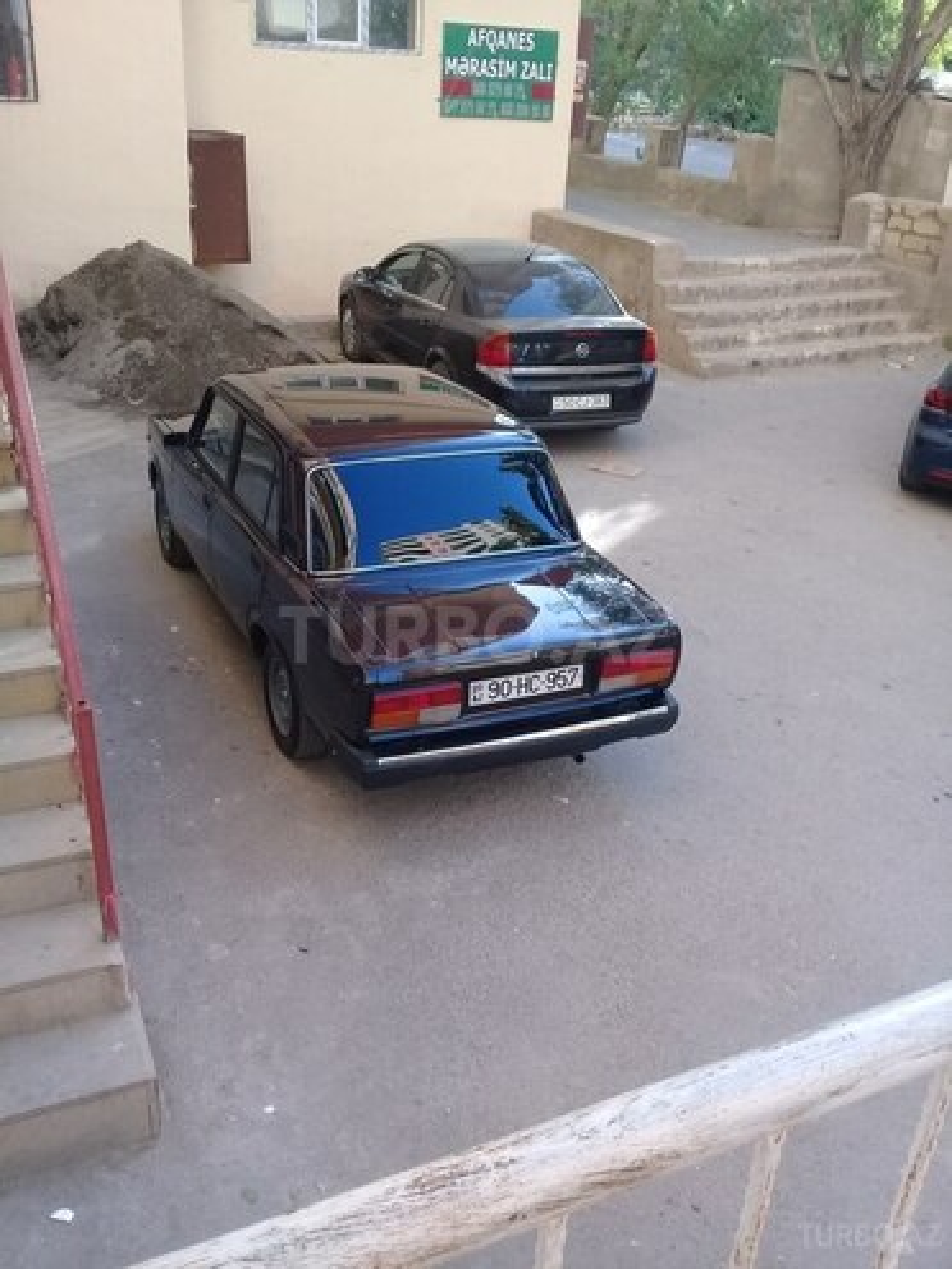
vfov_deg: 58.4
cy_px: 634
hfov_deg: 45.4
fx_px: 1137
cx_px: 476
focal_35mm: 31
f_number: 2.2
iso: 64
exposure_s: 1/120
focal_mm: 3.3
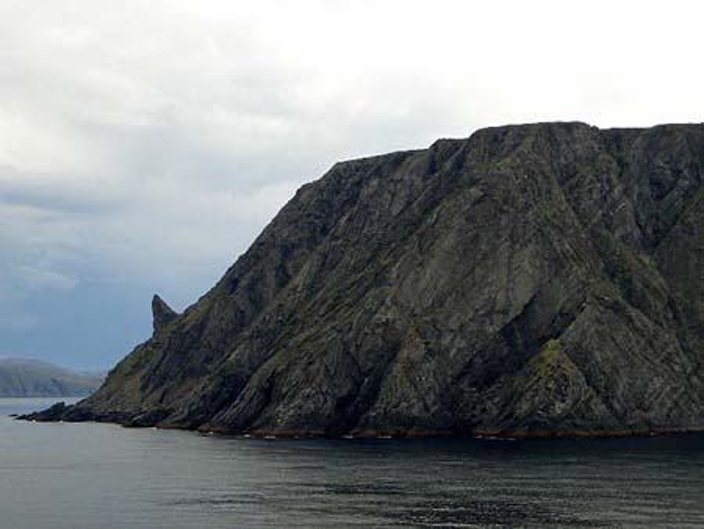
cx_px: 352
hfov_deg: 31.2
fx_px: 1262
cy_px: 264
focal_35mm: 62
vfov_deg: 23.7
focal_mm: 10.2
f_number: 5.6
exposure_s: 1/250
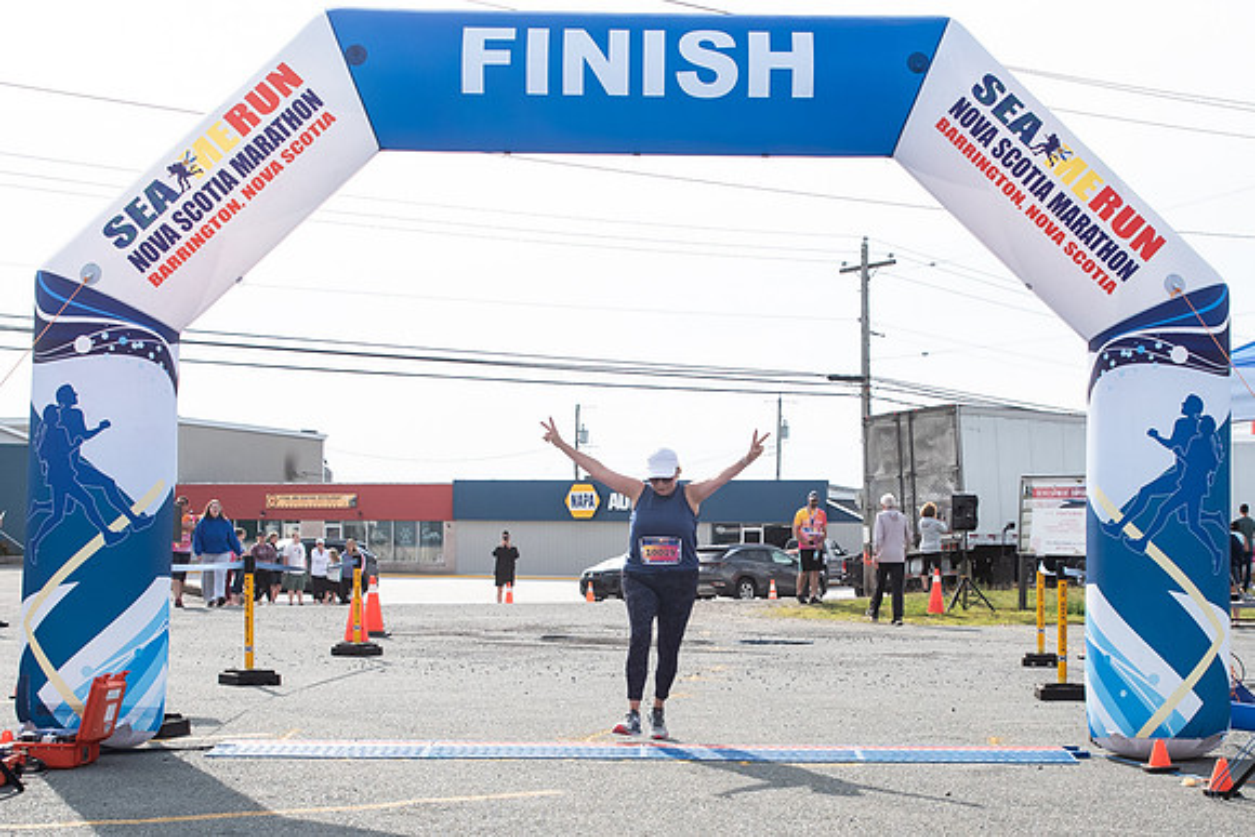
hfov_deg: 34.8
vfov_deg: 23.5
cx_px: 693
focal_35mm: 57
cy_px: 573
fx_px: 1999
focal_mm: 31
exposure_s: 1/3200
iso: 800
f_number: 4
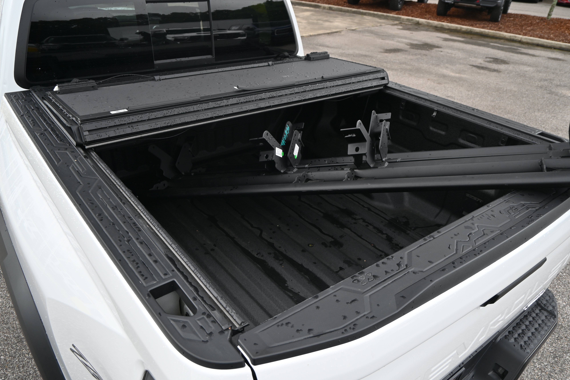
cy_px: 205
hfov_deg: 69.4
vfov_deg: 49.5
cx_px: 283
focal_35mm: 26
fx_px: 412
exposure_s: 1/125
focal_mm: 16
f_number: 4.5
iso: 100
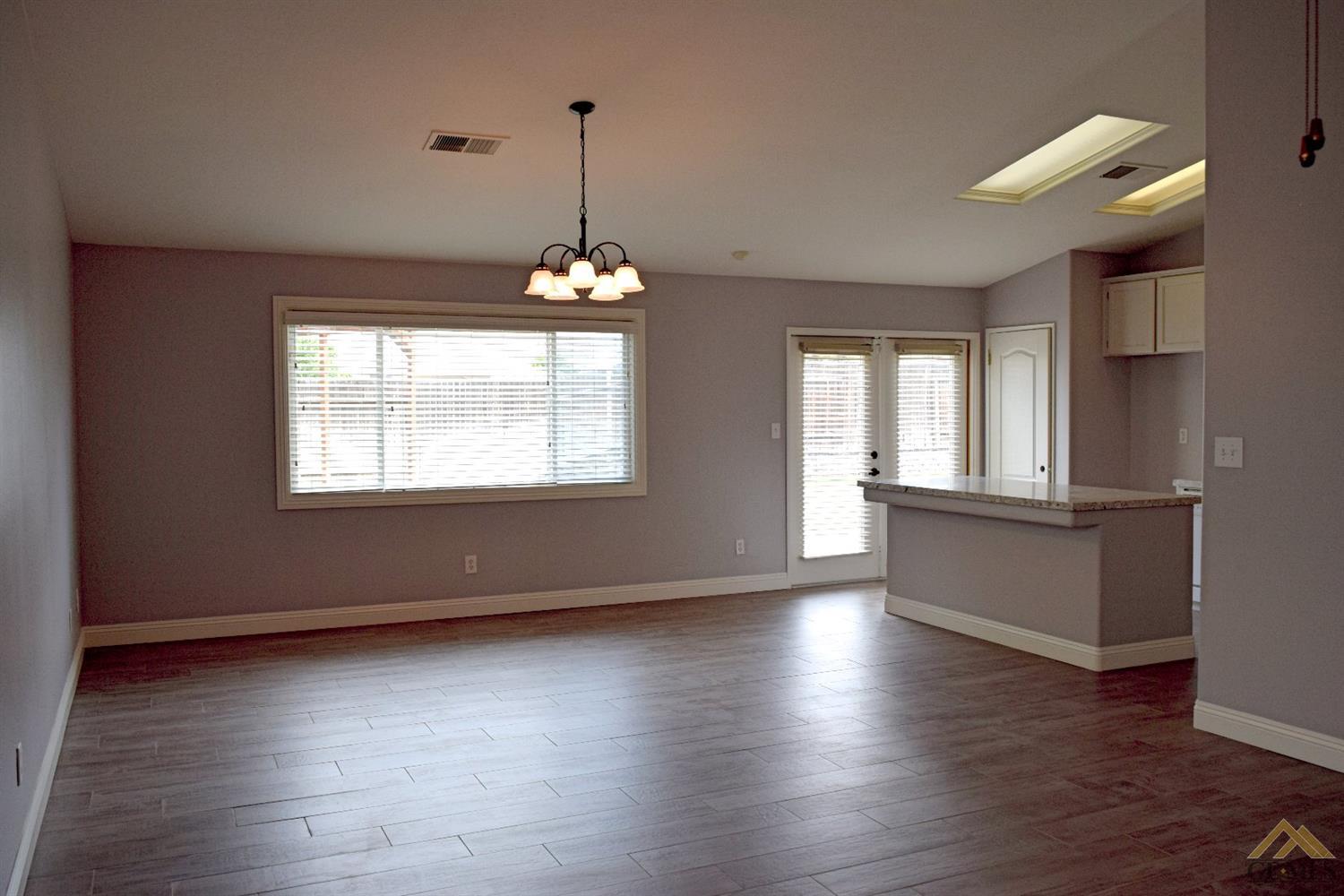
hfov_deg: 61.9
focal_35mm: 30
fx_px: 1120
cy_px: 448
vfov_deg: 43.6
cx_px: 672
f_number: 7.1
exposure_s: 1/200
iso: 400
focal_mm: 20
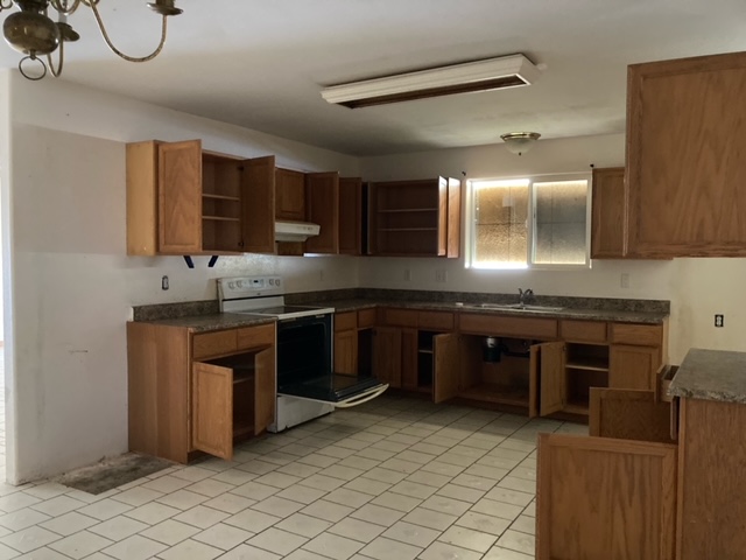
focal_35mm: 28
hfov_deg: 63.4
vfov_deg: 49.7
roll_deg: -1.1
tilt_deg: +0.0
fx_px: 603
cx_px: 373
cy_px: 280
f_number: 1.8
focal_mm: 3.99
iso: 640
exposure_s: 1/24
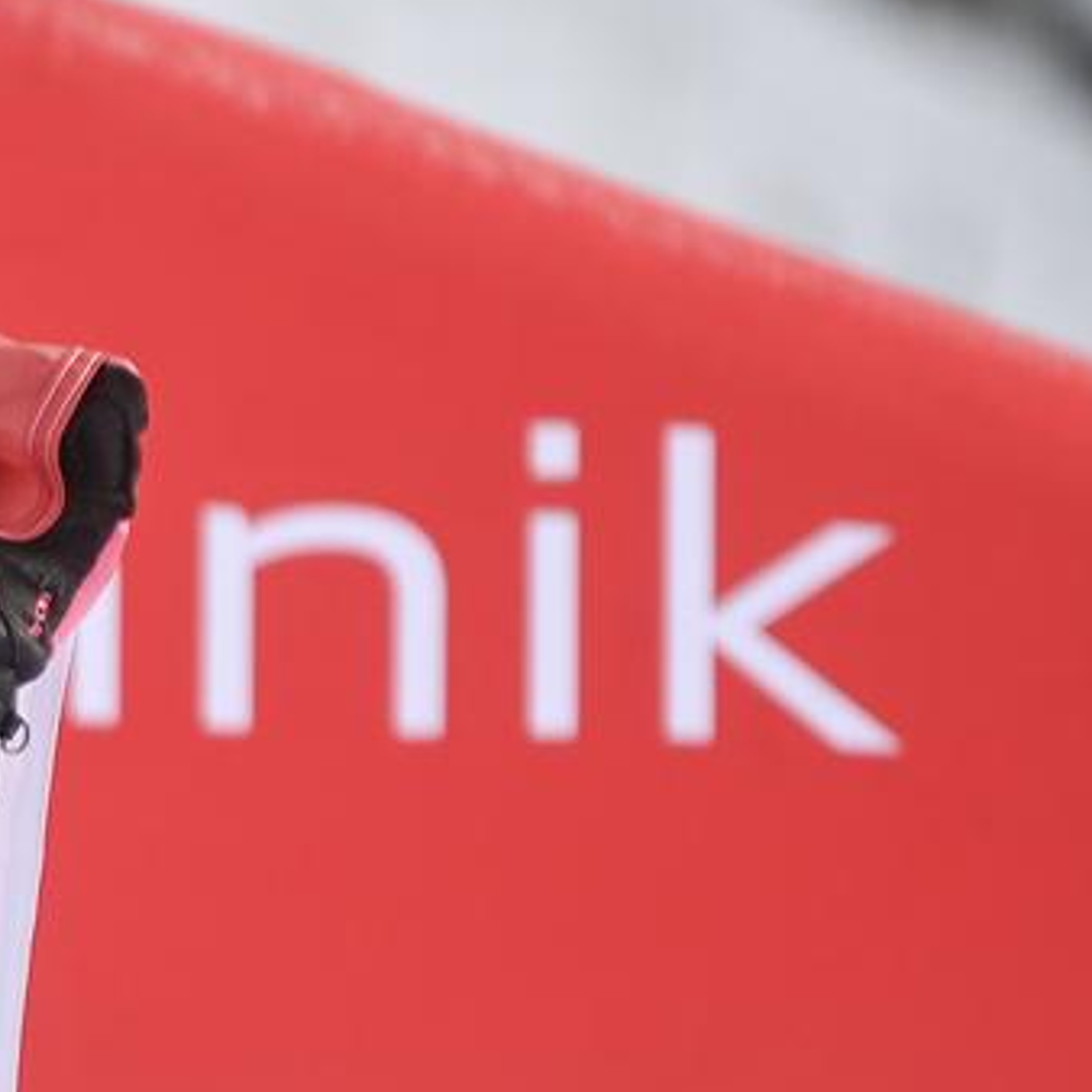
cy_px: 1430
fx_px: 28695
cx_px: -1464
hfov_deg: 2.2
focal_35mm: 804
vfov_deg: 2.2
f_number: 2.8
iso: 200
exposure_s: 1/1250
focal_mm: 200
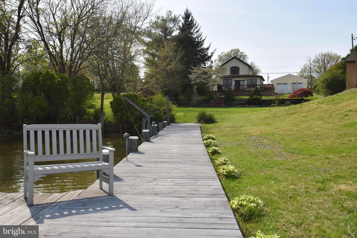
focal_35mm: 36
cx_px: 178
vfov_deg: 36.9
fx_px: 357
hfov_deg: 53.1
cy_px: 119
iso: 100
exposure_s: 1/200
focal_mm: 24
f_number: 9
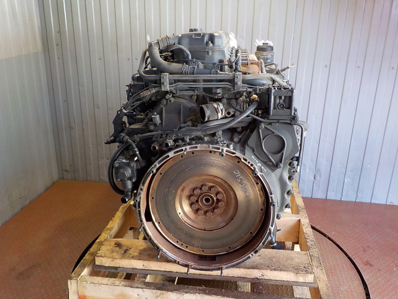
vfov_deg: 46.8
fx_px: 345
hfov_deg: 60.0
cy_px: 150
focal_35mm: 30
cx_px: 199
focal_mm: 4.1
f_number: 3.3
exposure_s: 1/30
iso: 200
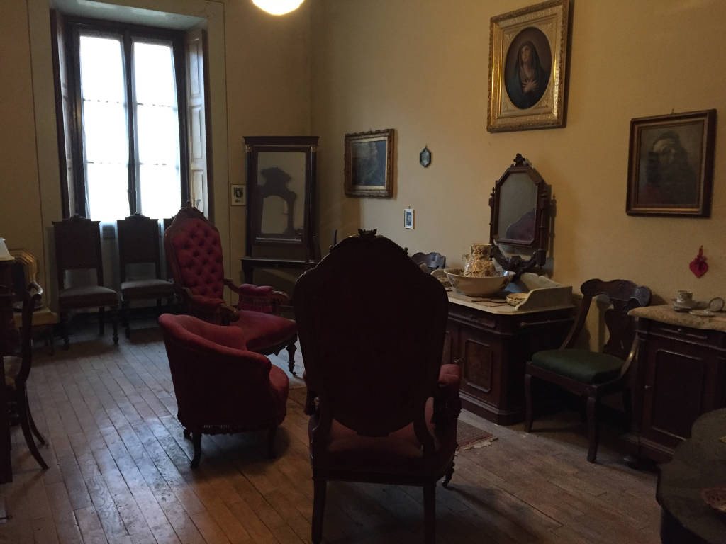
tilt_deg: -8.0
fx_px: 608
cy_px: 272
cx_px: 363
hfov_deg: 61.7
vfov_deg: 48.2
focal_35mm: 29
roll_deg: -0.5
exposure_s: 1/17
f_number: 2.2
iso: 320
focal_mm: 4.15
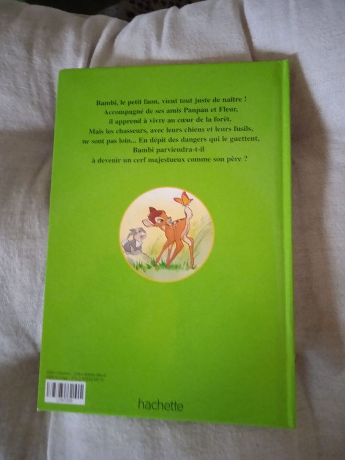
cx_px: 172
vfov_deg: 63.4
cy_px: 230
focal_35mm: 28
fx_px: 372
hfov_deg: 49.8
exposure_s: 1/14.3
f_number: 2.2
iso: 2562
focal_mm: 3.43
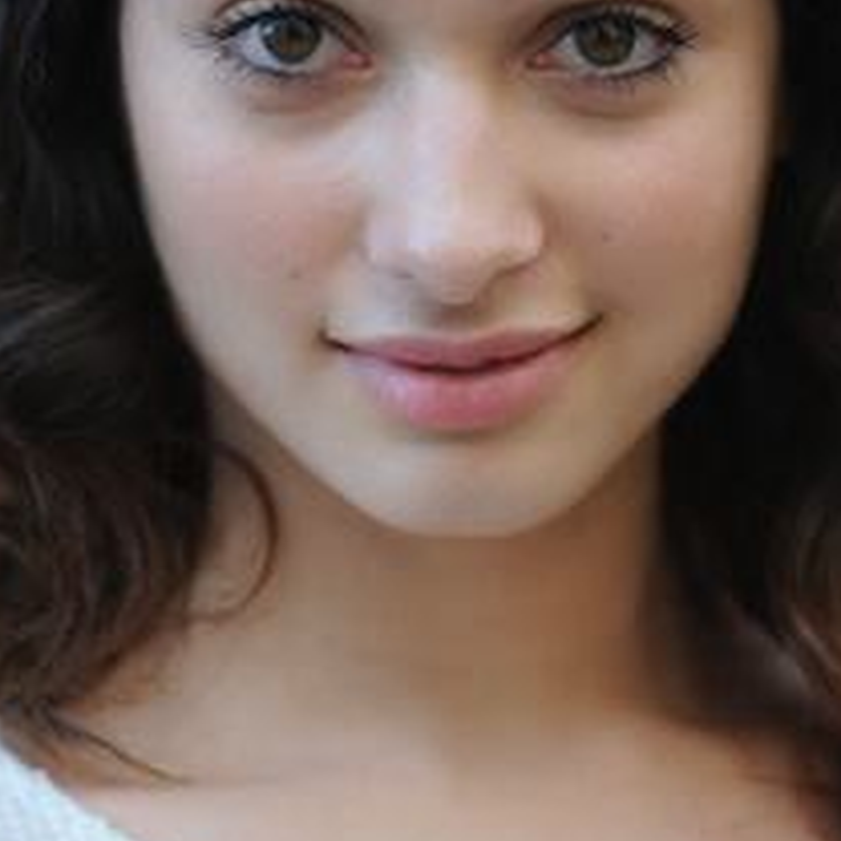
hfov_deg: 4.9
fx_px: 9813
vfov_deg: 4.9
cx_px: 530
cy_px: 218
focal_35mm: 357
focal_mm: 125
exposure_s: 1/250
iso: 400
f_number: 3.5
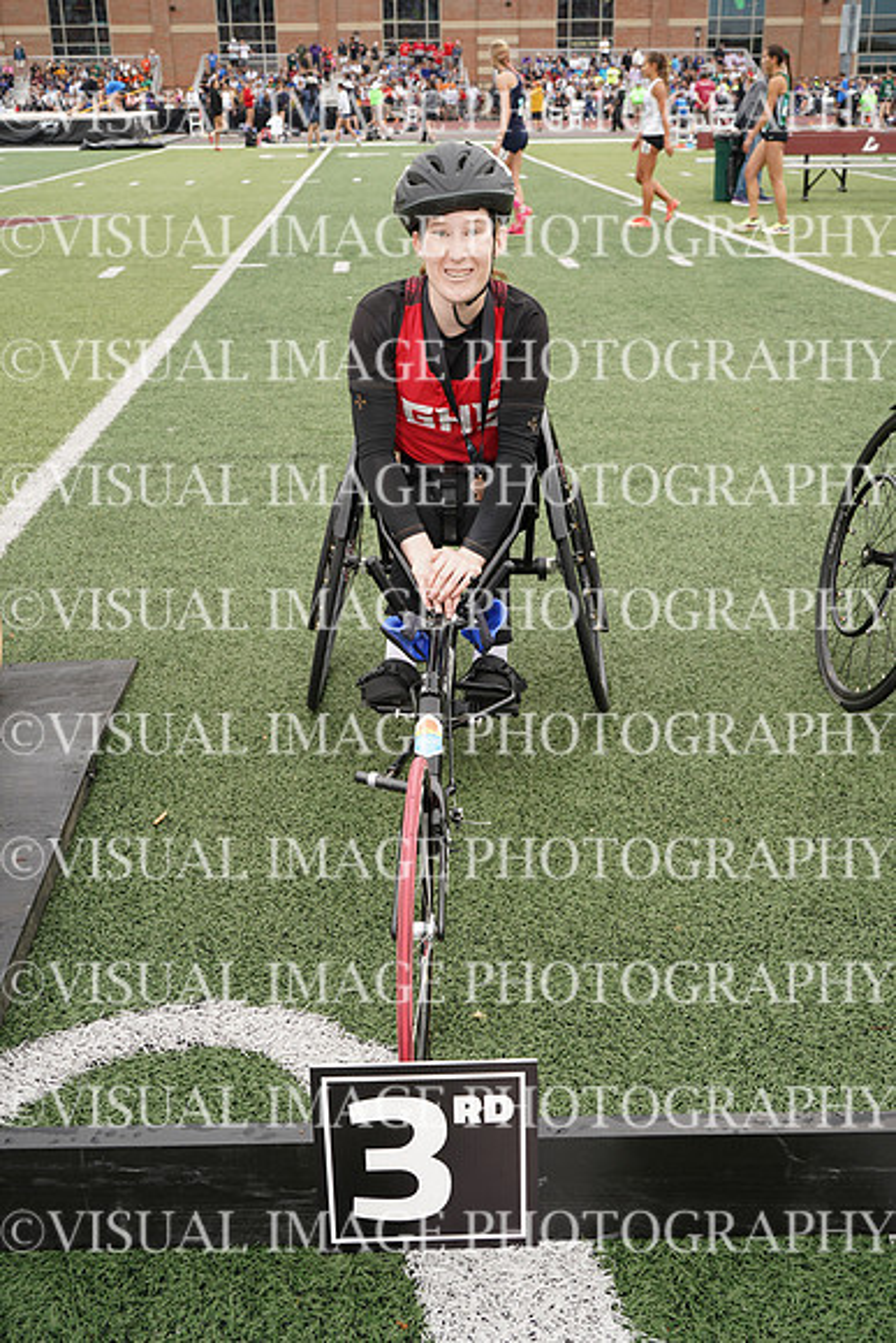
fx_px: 1306
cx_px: 448
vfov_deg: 54.4
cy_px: 672
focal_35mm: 35
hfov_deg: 37.9
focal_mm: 35
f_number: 8
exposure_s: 1/125
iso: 200
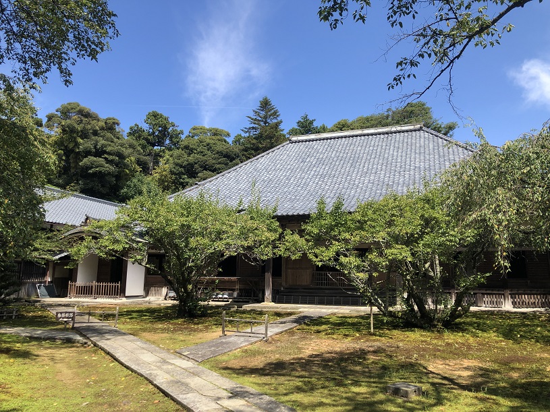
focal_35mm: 28
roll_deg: +0.2
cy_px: 206
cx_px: 275
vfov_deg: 49.7
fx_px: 445
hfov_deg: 63.5
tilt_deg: +9.3
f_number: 1.8
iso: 20
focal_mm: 3.99
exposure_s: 1/923
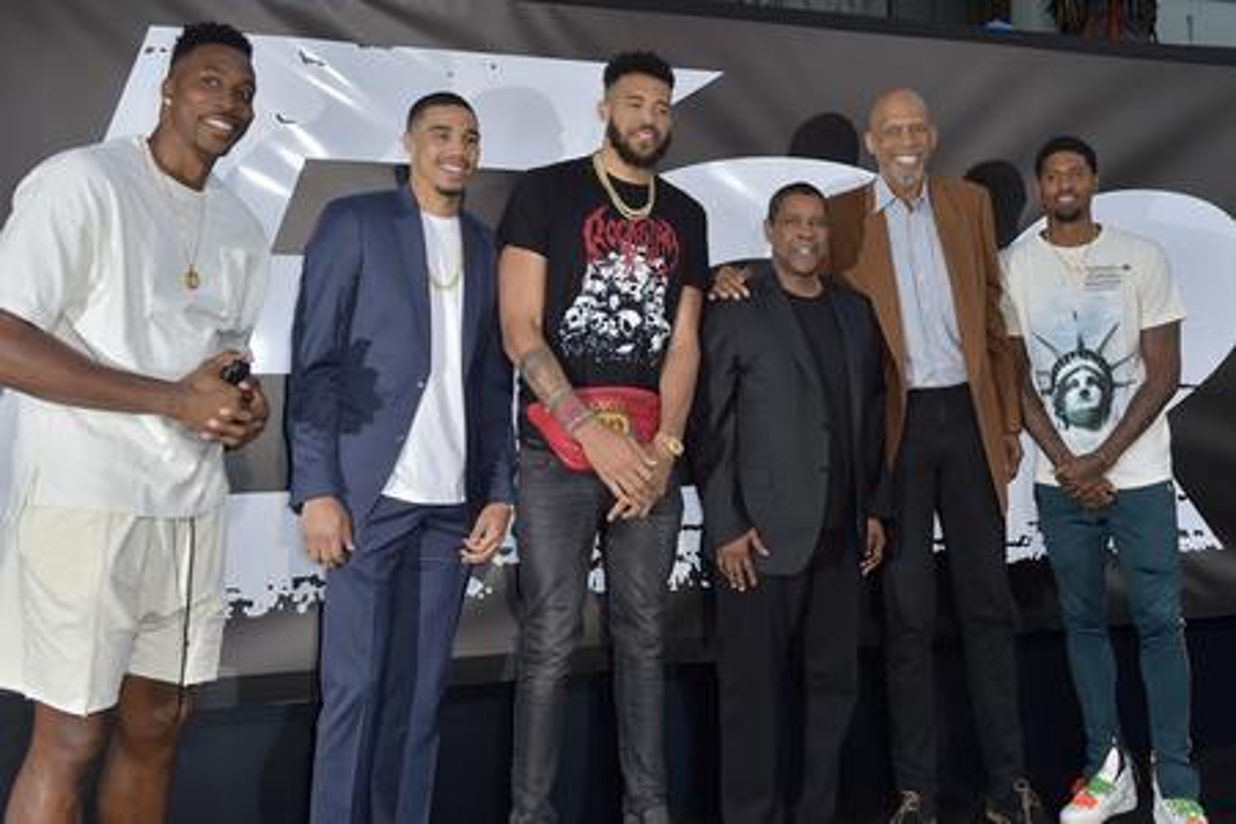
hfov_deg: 58.7
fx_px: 1099
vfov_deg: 41.1
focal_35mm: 32
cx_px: 618
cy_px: 412
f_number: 6.3
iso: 250
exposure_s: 1/200
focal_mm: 32
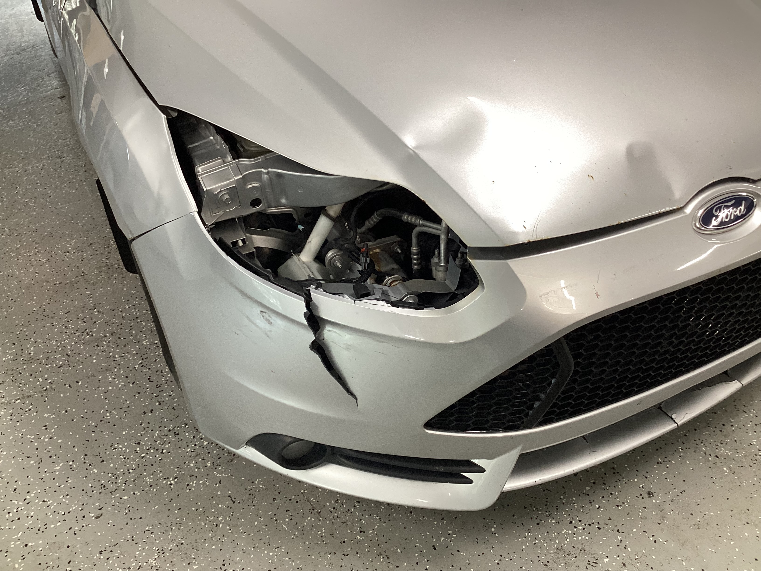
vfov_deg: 45.4
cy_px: 286
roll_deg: +3.3
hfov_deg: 58.4
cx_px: 380
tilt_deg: -39.2
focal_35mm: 31
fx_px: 682
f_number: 2.4
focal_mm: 3.3
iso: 100
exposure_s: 1/50
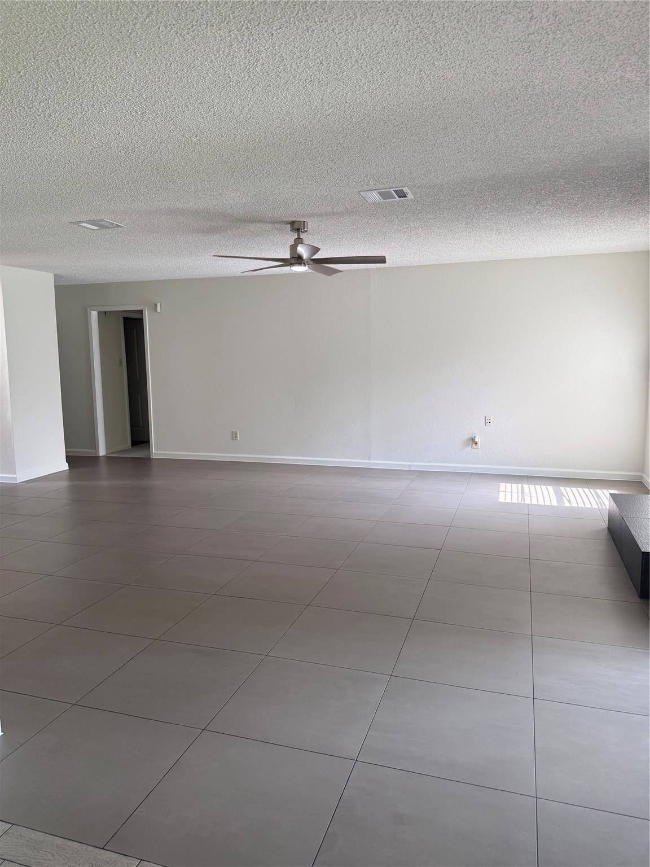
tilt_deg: -7.0
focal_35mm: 24
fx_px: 601
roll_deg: +0.7
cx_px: 325
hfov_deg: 56.8
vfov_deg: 71.6
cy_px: 434
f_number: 1.78
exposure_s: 1/202
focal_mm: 6.76
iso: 100
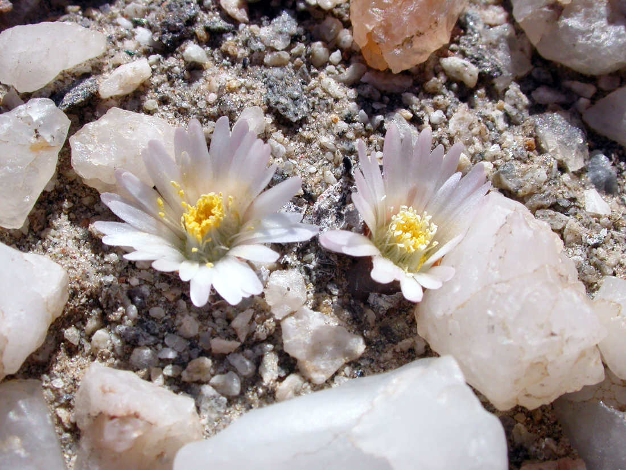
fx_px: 1067
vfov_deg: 24.8
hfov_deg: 32.7
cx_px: 313
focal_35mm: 59
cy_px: 235
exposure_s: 1/539
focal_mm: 12.2
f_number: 7.8
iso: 100
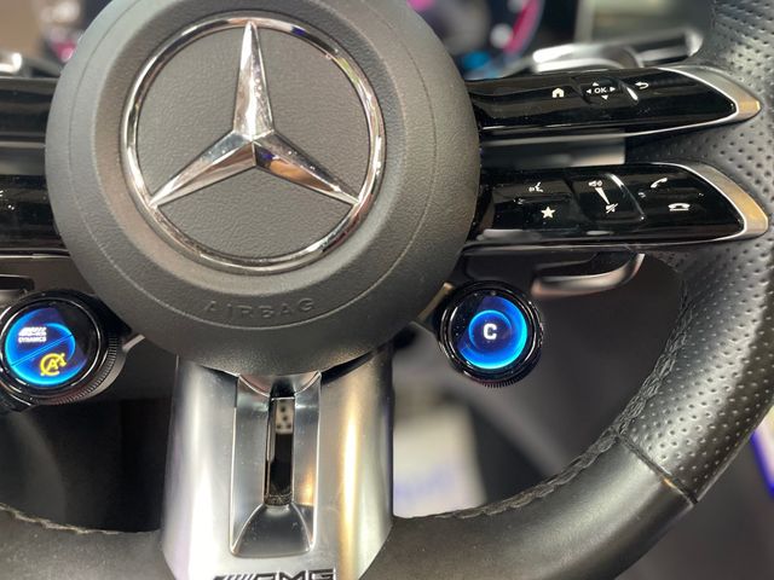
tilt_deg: -28.4
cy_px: 290
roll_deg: +0.0
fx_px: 581
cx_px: 387
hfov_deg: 67.3
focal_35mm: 26
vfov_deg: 53.1
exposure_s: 1/40
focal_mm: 4.2
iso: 500
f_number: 1.6
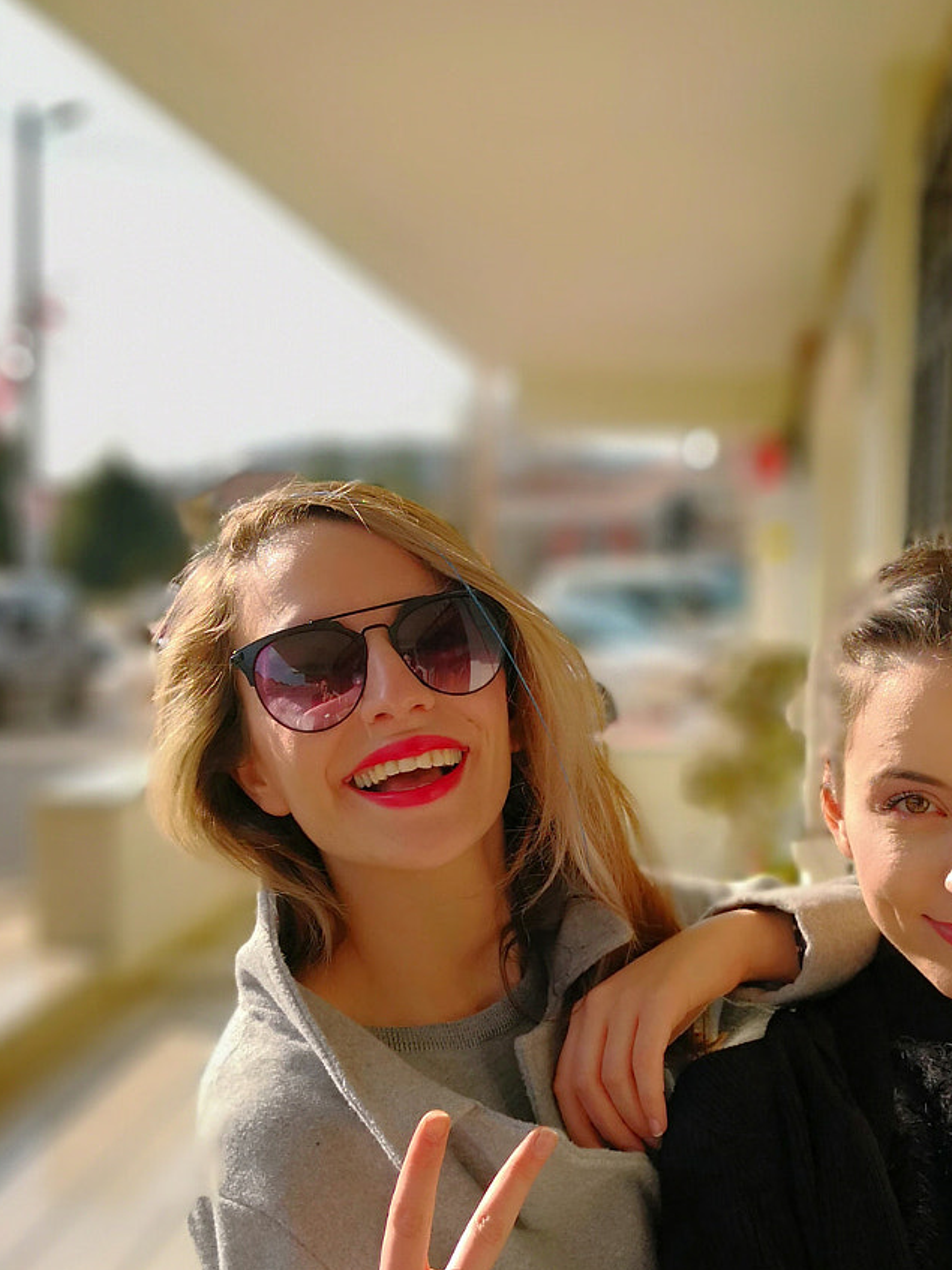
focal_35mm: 51
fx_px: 1871
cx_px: 699
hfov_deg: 28.2
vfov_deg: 37.1
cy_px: 834
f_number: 1.6
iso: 50
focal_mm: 3.95
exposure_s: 1/1309
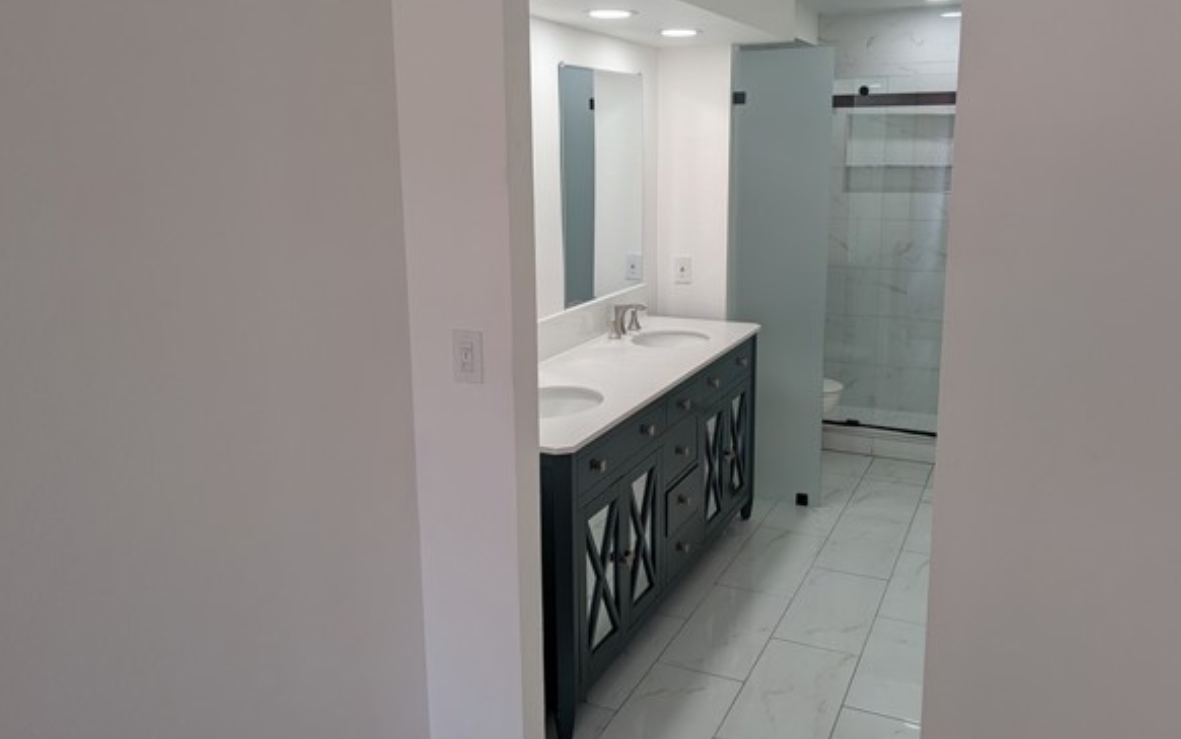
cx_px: 582
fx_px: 901
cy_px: 330
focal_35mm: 28
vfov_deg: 44.5
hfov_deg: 66.5
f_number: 1.68
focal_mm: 6.9
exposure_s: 1/120
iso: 40
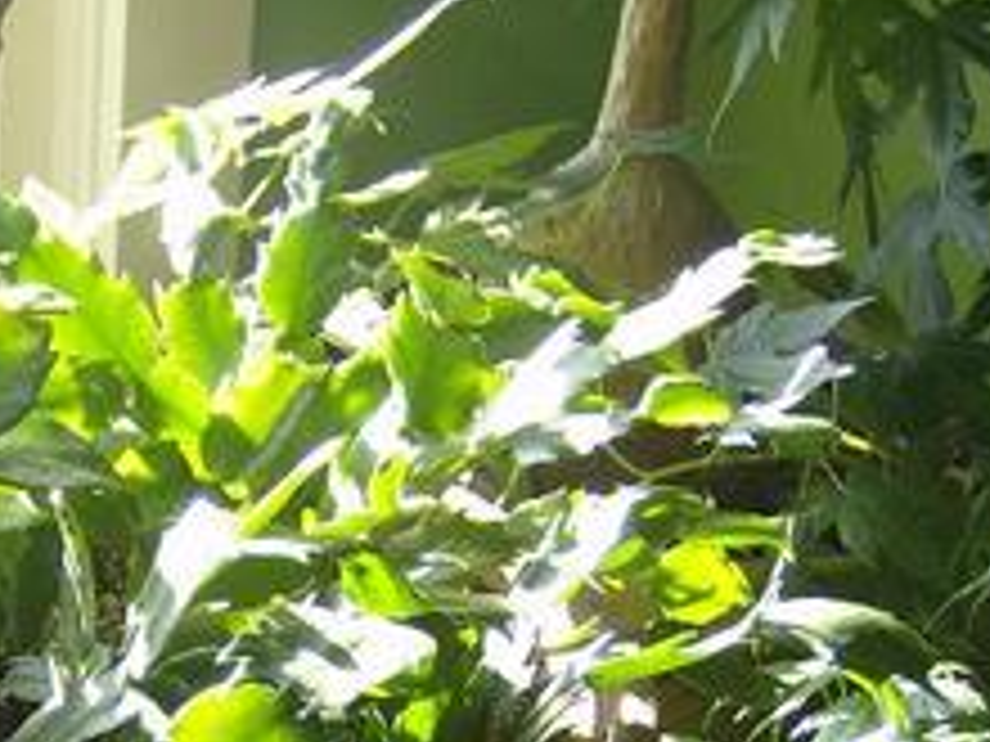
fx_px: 2059
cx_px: 36
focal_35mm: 72
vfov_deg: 20.0
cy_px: 697
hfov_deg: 25.9
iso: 167
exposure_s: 1/64
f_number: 2.8
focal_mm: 6
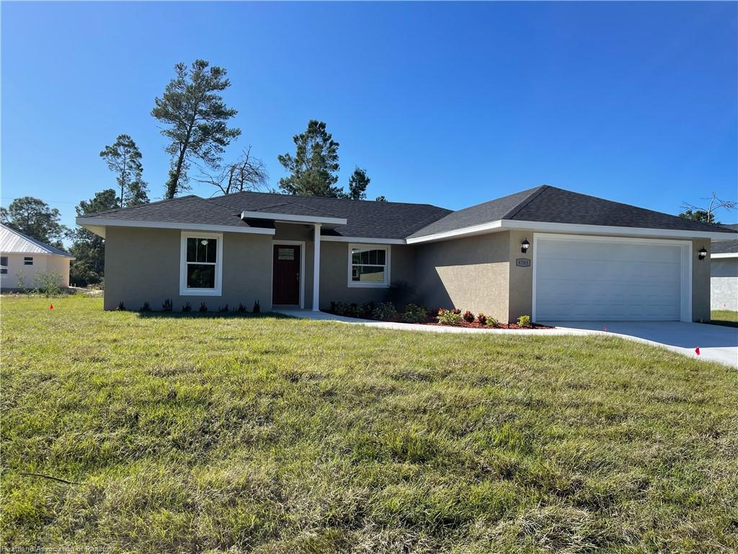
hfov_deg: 67.3
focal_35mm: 26
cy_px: 277
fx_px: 554
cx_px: 369
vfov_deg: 53.1
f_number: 1.6
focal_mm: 5.1
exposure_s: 1/3559
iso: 32
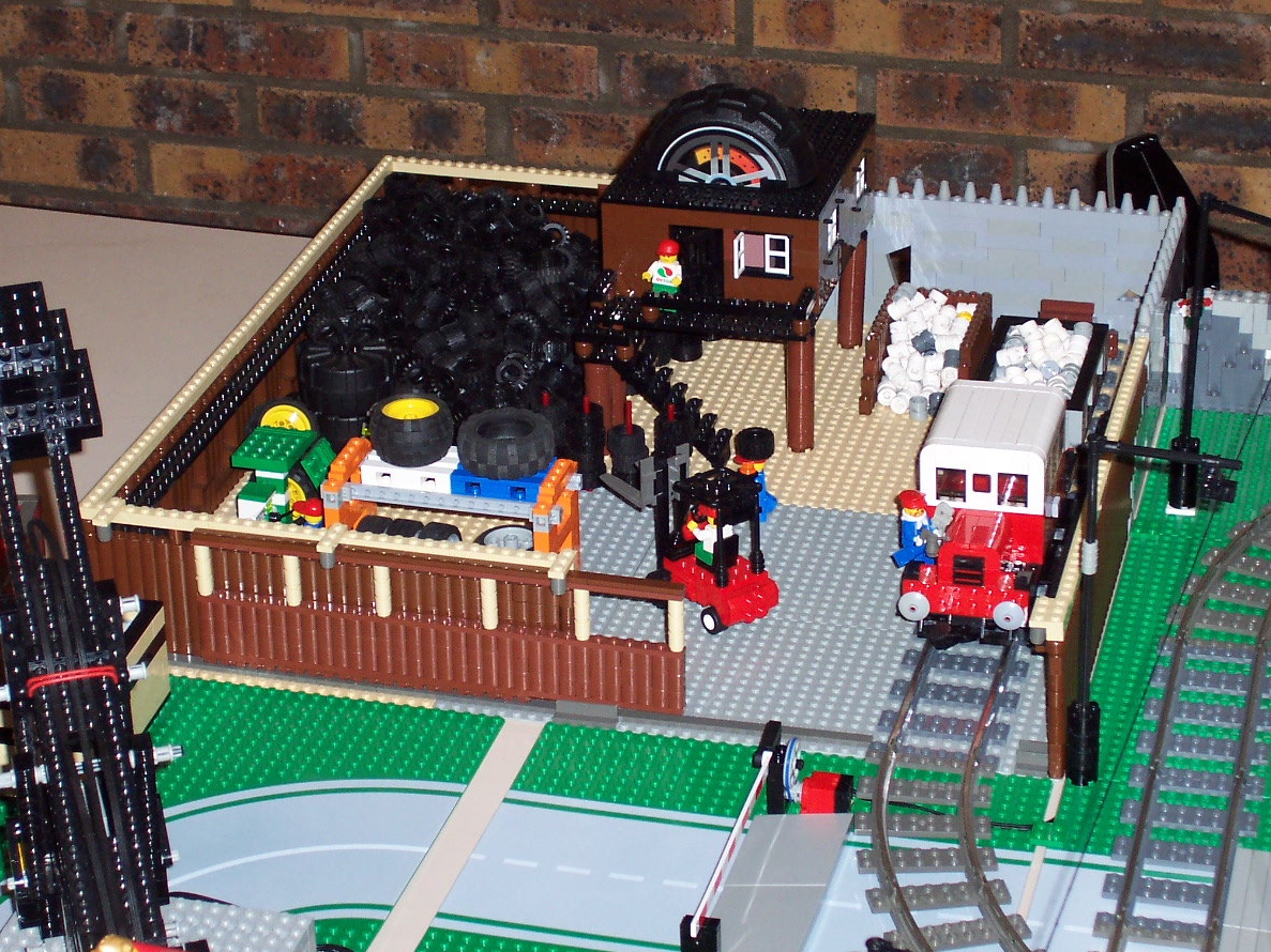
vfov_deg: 16.4
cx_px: 636
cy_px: 474
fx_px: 3304
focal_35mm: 90
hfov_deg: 21.8
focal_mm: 13.5
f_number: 4.1
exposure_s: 1/90
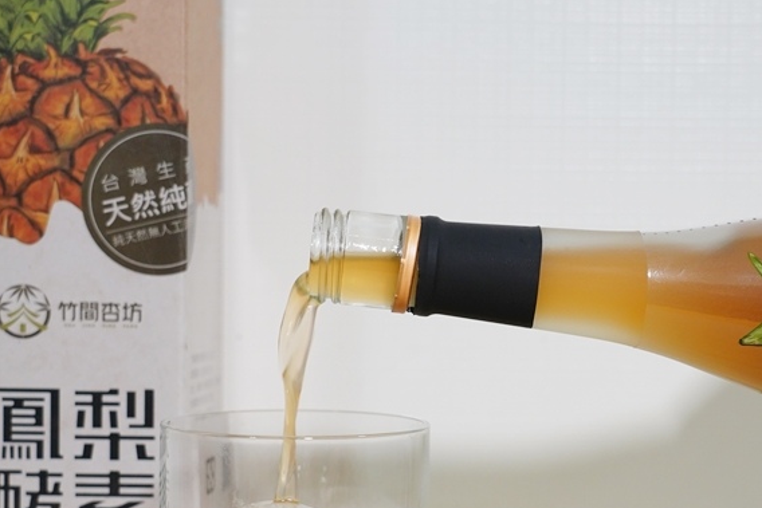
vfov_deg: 18.4
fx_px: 1567
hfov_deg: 27.3
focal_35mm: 74
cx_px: 470
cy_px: 353
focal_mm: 42
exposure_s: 1/50
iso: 800
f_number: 5
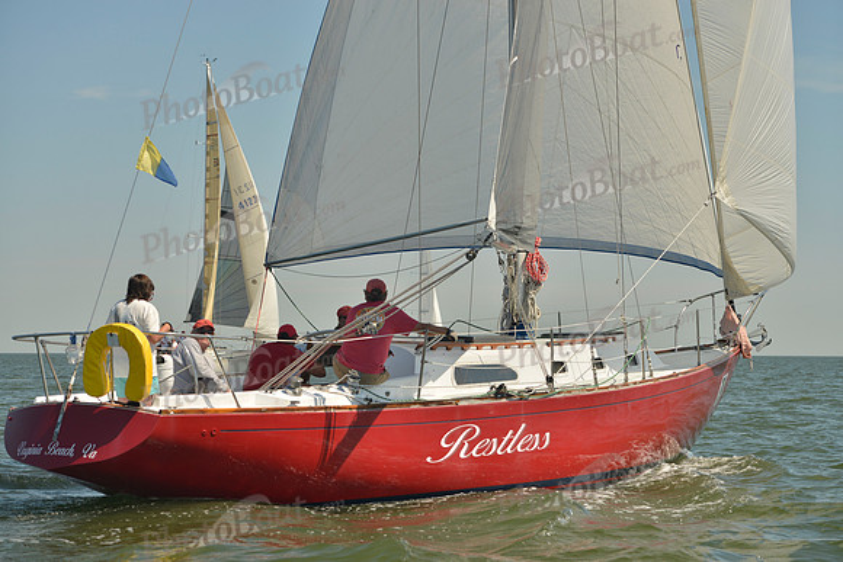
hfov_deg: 22.1
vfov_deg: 14.9
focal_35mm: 92
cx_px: 422
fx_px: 2155
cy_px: 281
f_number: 5.6
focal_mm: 92
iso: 200
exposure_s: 1/800
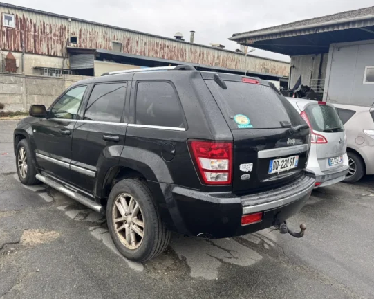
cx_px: 170
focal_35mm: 26
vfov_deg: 54.9
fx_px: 288
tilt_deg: -7.5
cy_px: 147
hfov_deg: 65.9
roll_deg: -3.6
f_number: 1.78
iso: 80
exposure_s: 1/433
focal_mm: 6.76
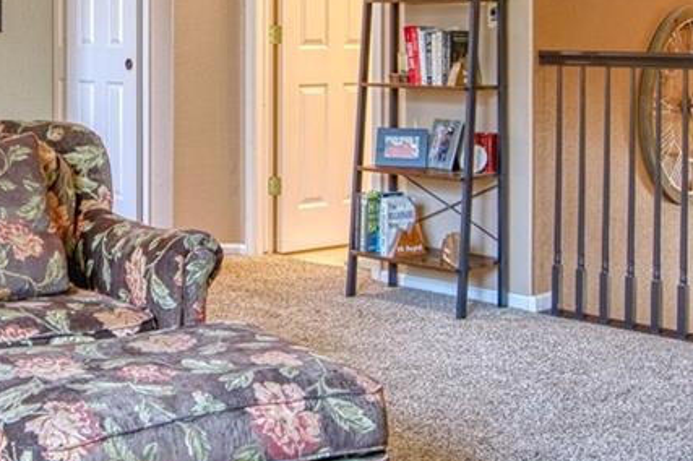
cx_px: 162
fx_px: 1154
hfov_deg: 32.7
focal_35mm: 60
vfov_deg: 21.9
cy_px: 26
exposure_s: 1/13
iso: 500
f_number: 5.6
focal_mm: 16
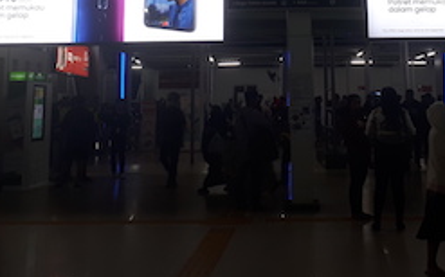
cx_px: 283
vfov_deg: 21.4
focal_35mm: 58
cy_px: -10
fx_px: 703
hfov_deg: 34.9
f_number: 1.9
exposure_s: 1/33
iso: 40
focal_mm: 3.6
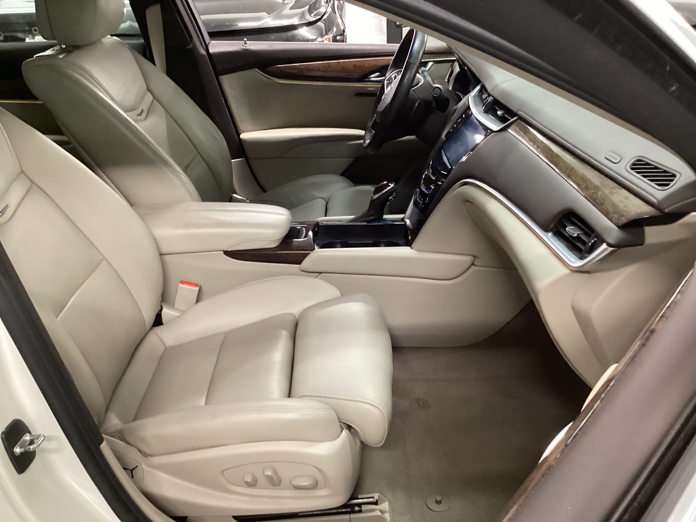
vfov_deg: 45.4
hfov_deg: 58.4
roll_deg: +2.2
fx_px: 623
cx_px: 348
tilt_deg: -29.0
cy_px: 261
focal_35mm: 31
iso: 320
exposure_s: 1/25
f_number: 2.4
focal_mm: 3.3
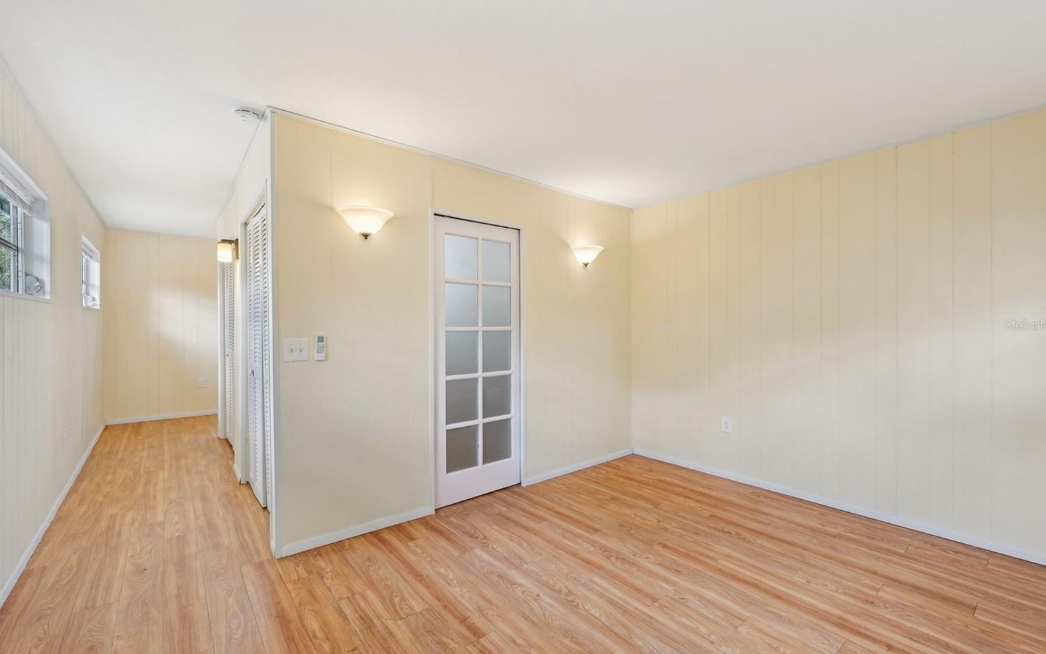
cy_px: 325
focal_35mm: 15
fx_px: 428
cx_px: 515
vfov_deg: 74.8
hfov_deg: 101.5
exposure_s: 1/20
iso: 400
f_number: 8
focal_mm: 14
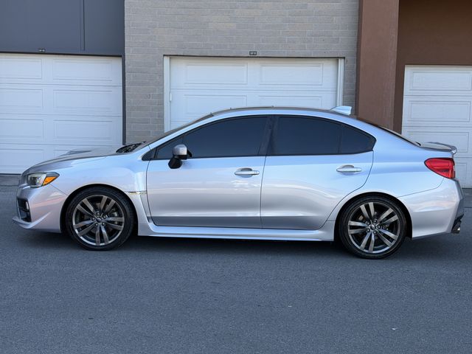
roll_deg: -1.2
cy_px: 177
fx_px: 654
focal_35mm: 48
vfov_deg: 30.3
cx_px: 236
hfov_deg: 39.7
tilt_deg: -5.4
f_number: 1.78
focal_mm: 6.76
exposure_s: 1/855
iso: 80
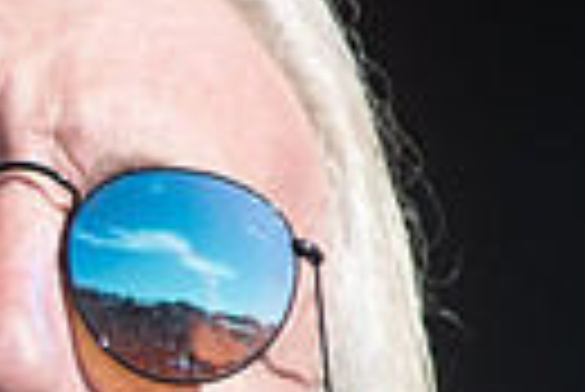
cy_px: 523
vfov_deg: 0.9
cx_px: -460
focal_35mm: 1494
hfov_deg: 1.4
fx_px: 24304
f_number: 4
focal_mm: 200
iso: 250
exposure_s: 1/2000
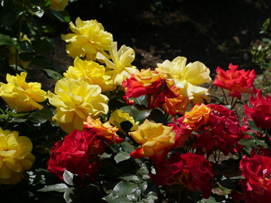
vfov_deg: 13.2
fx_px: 877
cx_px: 136
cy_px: 102
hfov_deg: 17.6
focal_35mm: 112
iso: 200
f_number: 8
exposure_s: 1/640
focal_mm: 56
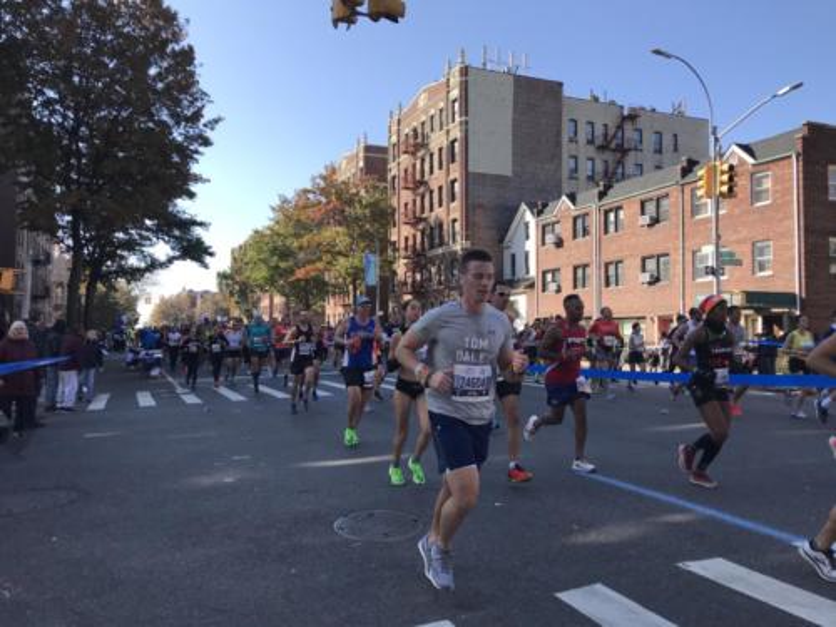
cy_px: 314
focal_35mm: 28
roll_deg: +0.8
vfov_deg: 49.7
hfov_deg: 63.4
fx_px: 676
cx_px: 418
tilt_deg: +2.4
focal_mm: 3.99
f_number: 1.8
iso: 20
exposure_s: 1/1212
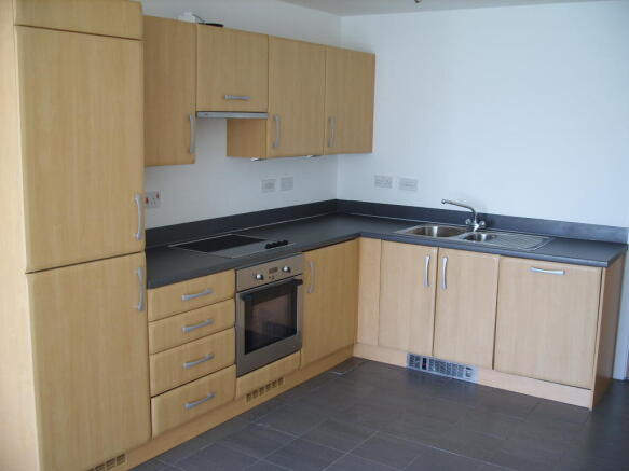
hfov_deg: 49.0
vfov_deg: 37.7
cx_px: 314
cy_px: 236
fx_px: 690
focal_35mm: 38
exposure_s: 1/13
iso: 50
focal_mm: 7.8
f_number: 2.8
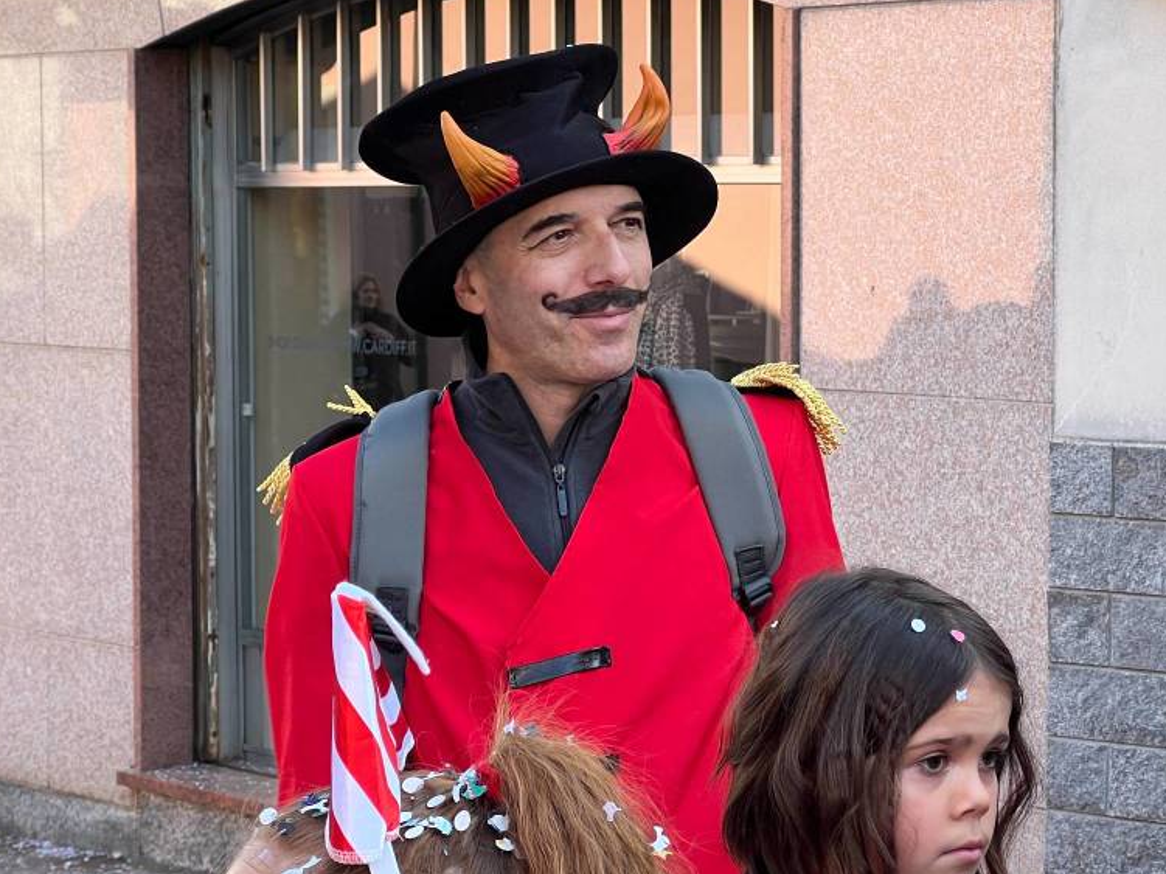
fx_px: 3536
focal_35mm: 105
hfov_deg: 18.7
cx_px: 703
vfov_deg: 14.1
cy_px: 483
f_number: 2.8
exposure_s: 1/125
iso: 32
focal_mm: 9
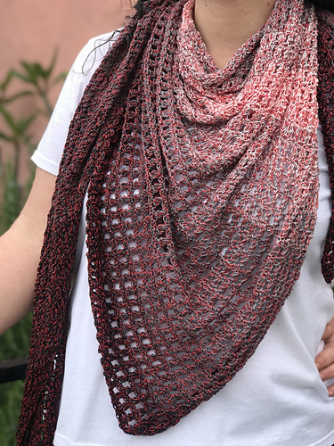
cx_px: 167
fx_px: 733
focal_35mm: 57
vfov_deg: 33.8
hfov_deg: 25.7
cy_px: 223
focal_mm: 6.6
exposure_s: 1/306
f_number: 2.8
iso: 20
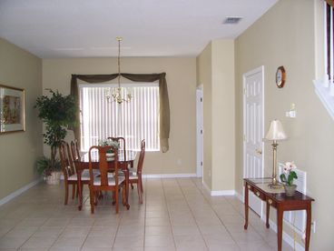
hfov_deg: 54.0
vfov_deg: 41.8
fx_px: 328
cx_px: 167
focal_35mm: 34
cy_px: 126
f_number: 2.7
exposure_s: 1/60
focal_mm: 5.6
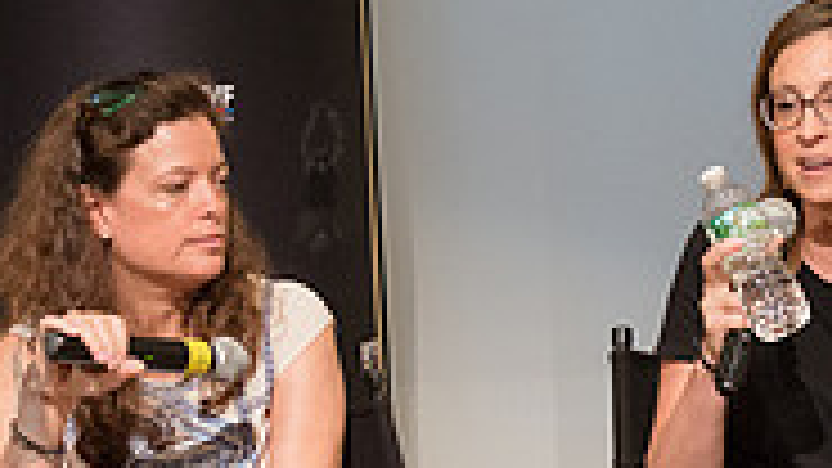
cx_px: 899
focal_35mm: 125
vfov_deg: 9.7
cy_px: 389
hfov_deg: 16.7
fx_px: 2757
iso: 2500
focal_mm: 38
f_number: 4
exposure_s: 1/250
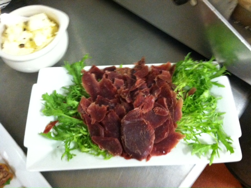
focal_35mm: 35
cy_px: 94
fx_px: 253
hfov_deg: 52.7
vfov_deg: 40.6
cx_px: 126
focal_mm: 3.85
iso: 640
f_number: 2.8
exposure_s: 1/17
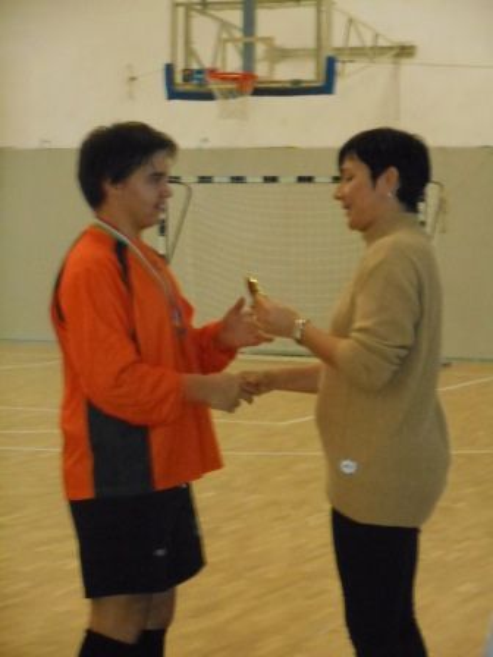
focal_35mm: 102
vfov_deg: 19.3
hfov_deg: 14.5
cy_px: 328
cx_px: 246
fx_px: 1937
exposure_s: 1/60
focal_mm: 18.2
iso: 1400
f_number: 5.8
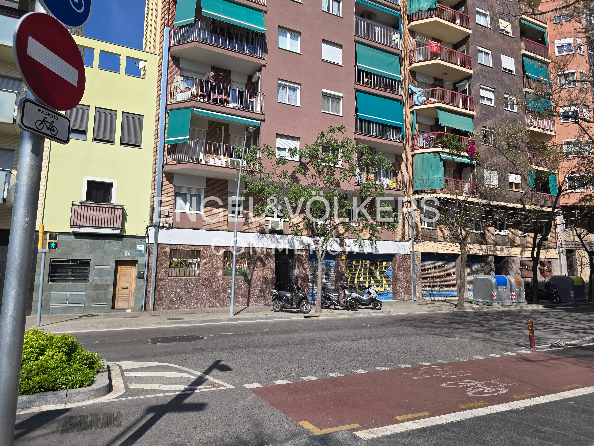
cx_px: 297
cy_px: 223
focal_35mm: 23
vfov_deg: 58.9
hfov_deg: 73.9
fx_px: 395
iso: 12
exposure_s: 1/978
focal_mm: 6.3
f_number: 1.7
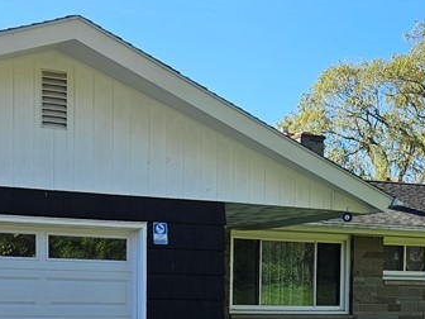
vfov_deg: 20.1
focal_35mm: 70
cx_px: 156
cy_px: 352
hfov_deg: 27.7
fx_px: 859
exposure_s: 1/784
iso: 25
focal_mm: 5.4
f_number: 1.8
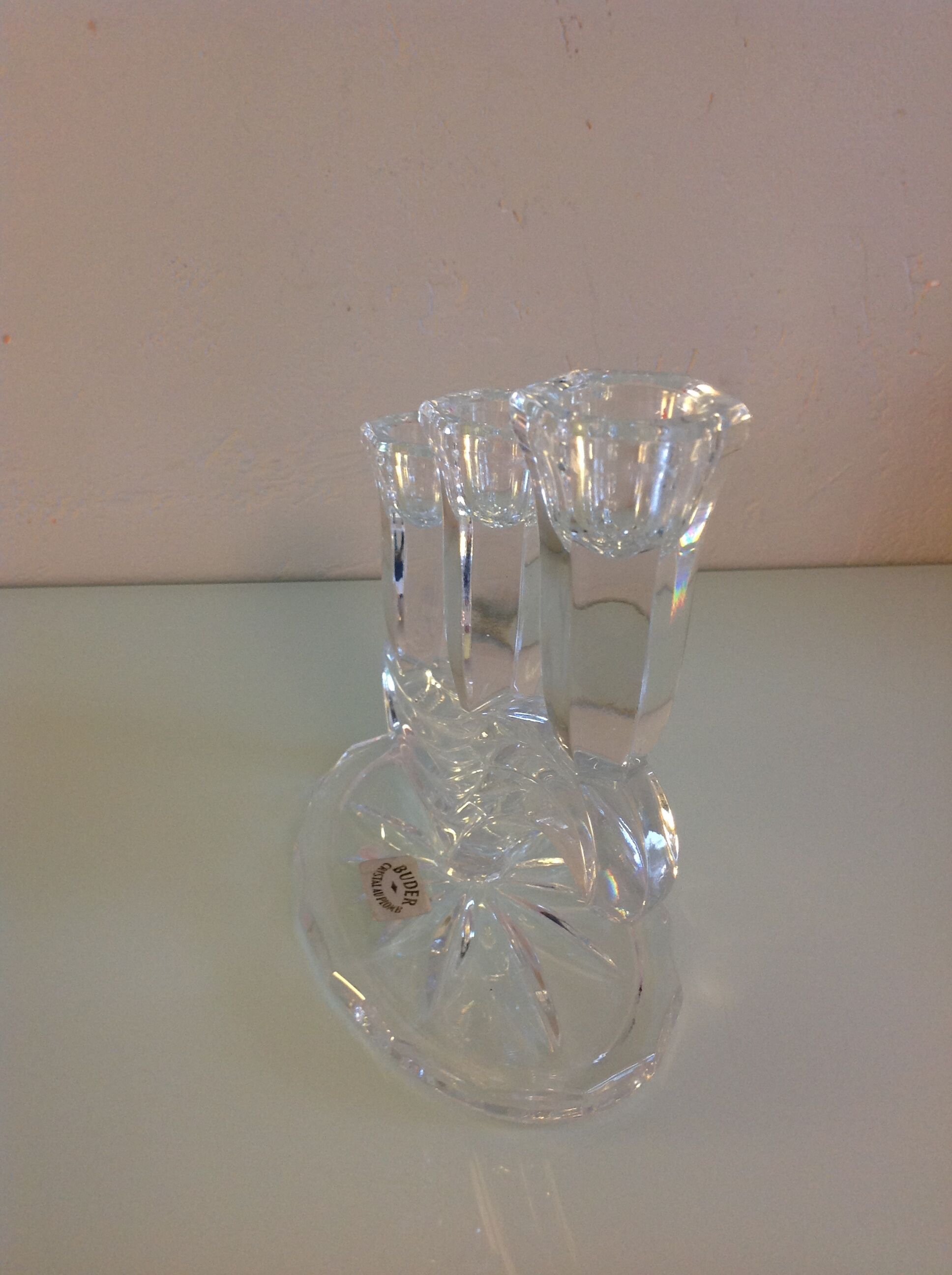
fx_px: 1287
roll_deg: -1.5
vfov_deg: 52.7
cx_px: 476
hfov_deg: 40.6
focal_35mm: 35
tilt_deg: -25.1
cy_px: 638
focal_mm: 4.28
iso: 100
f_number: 2.4
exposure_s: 1/17
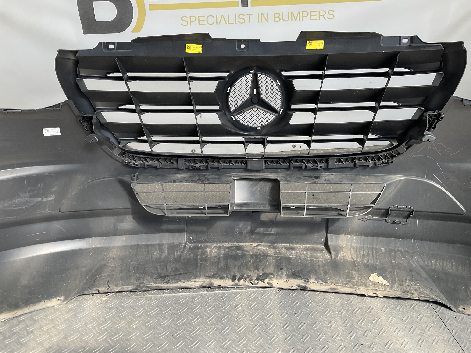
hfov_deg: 61.7
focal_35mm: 29
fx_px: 395
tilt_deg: -24.9
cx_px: 236
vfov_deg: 48.2
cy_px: 176
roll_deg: +0.5
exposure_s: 1/185
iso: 16
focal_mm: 3
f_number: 1.8
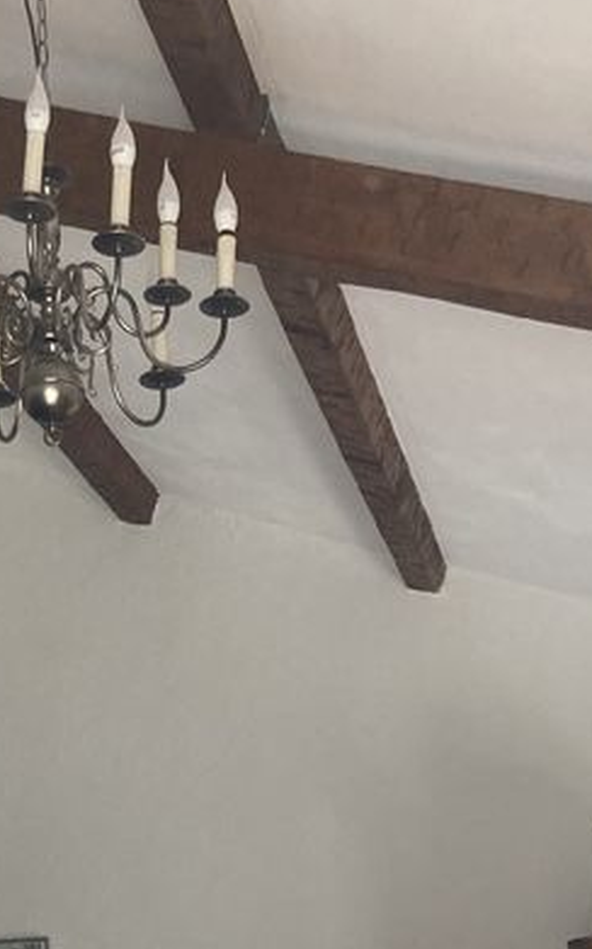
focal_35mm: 76
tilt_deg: +1.7
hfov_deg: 17.0
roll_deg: +1.5
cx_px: 138
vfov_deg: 24.6
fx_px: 1964
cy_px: 1136
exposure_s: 1/100
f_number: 1.8
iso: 80
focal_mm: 3.99
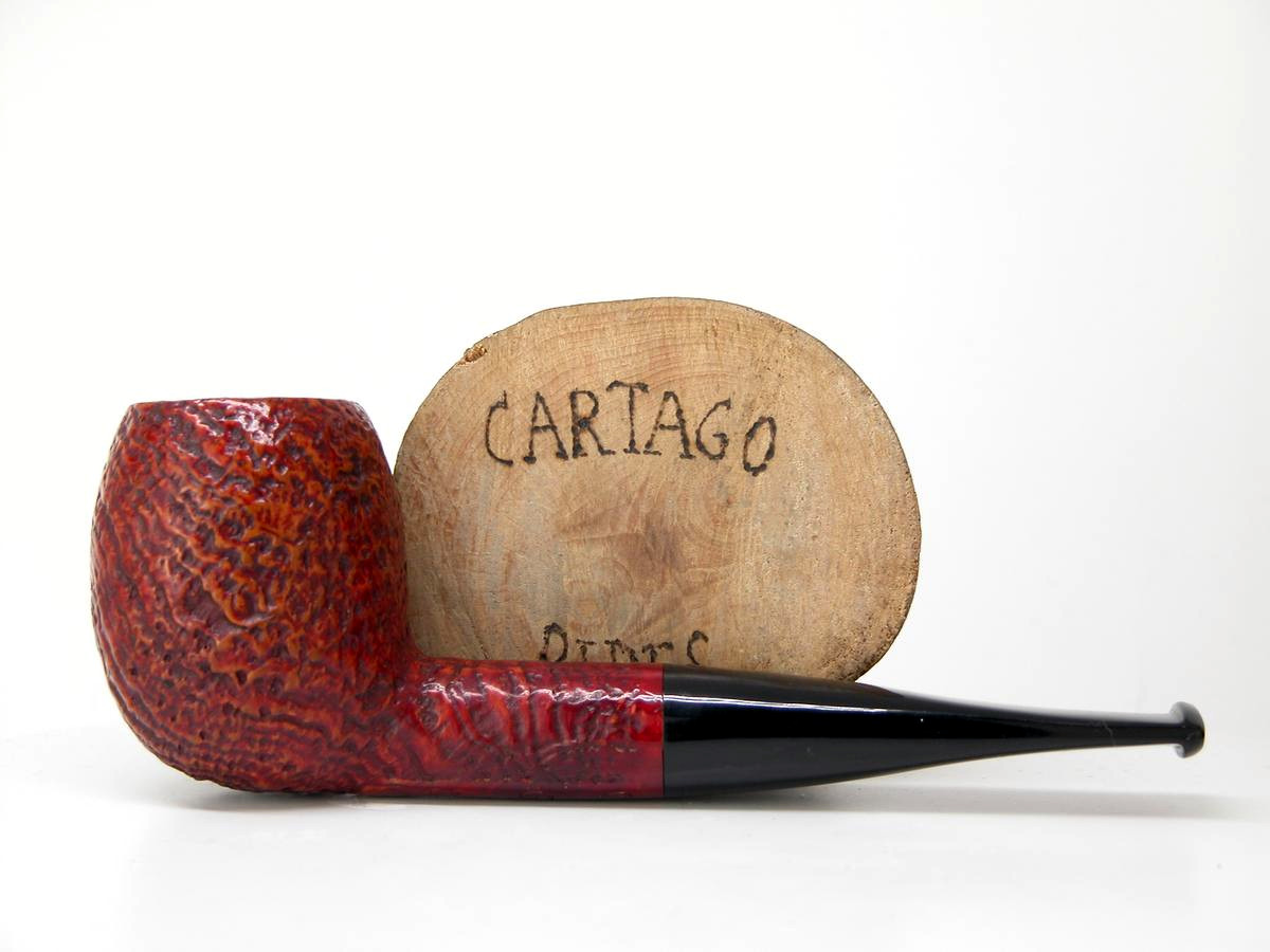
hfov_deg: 20.0
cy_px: 476
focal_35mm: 98
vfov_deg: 15.1
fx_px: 3595
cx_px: 635
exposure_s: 1/62.2
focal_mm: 25.4
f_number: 3.6
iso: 100
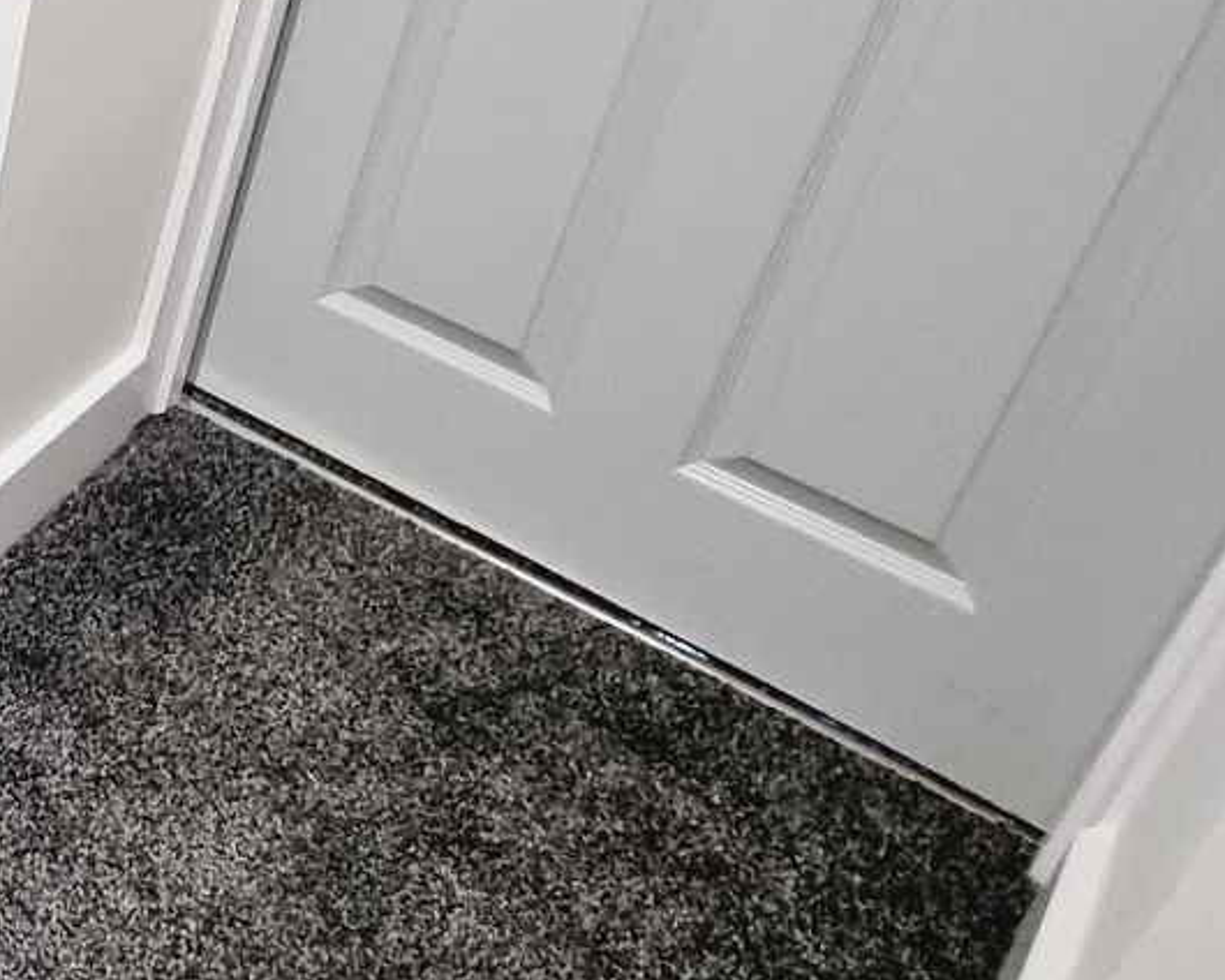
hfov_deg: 25.9
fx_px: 1777
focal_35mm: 49
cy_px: 5
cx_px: -691
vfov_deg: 28.9
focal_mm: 2.2
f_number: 2.2
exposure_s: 1/33
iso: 400
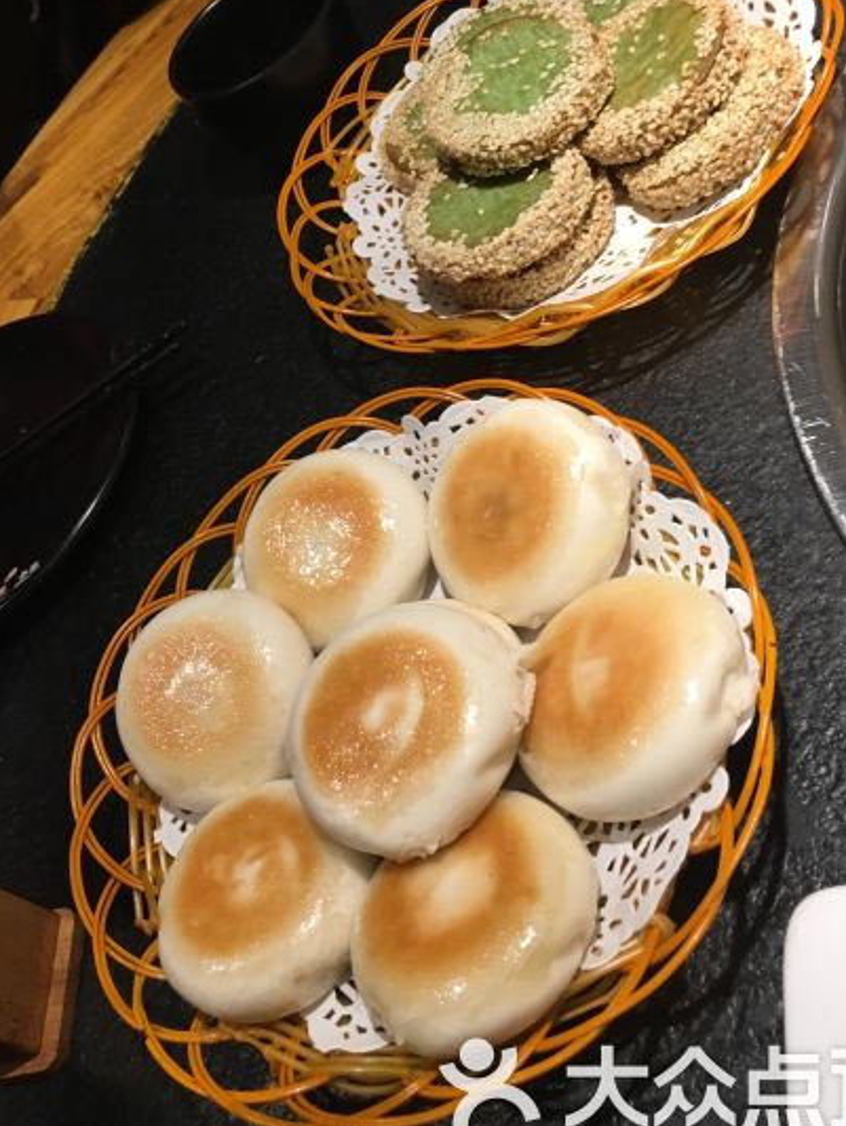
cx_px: 415
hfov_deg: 37.7
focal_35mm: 38
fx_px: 1237
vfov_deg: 48.7
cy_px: 460
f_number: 2.2
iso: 50
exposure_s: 1/33
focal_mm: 4.15
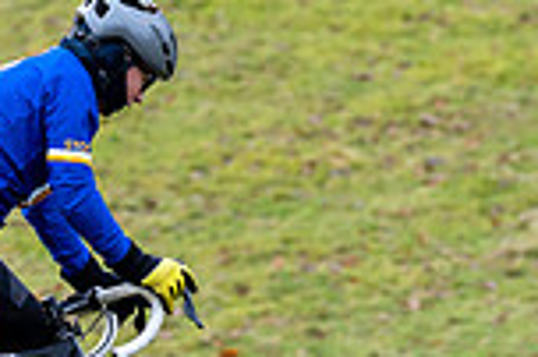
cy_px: 118
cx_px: 18
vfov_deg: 3.5
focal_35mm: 389
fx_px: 5807
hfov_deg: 5.3
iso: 640
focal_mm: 102
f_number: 3.2
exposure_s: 1/1000
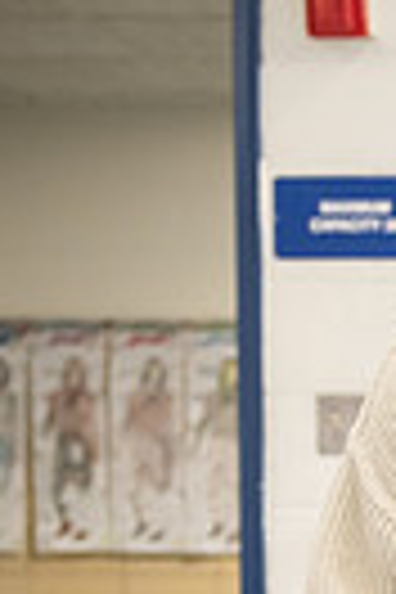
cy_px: 727
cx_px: 756
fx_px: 2607
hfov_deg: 8.3
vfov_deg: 12.7
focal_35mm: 158
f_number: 3.2
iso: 1600
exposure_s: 1/200
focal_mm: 36
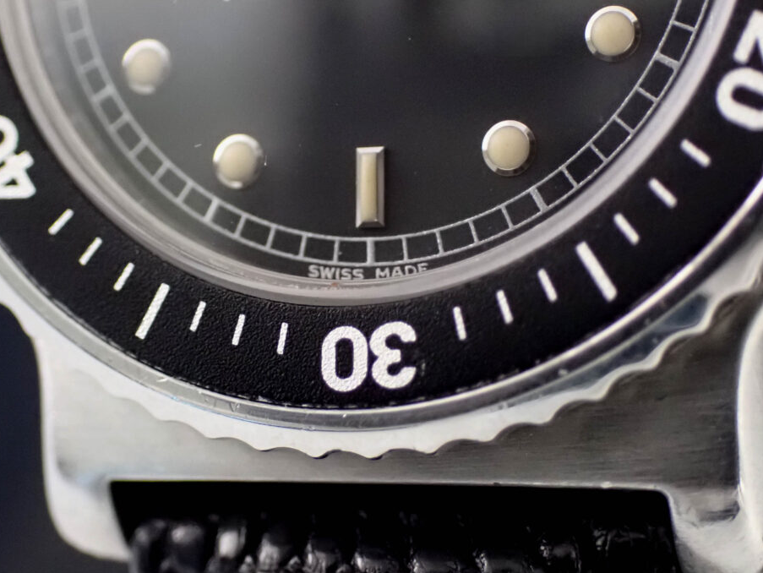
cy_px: 218
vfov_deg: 16.6
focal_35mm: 89
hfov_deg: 22.0
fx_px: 1963
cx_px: 373
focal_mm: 11.88
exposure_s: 1/60
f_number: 3.8
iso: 1600
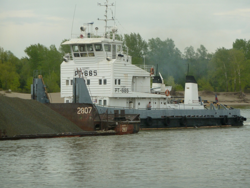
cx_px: 125
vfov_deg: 7.6
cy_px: 94
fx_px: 1416
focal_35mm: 196
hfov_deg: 10.1
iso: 160
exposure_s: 1/160
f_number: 4.5
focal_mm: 32.1
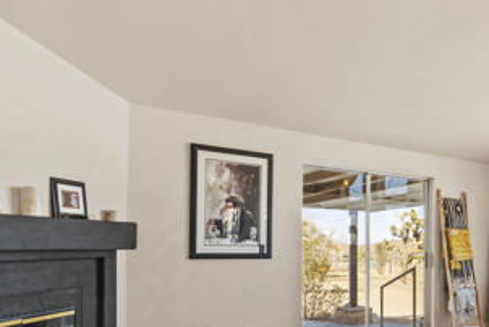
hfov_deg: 43.4
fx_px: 504
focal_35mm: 37
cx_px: 502
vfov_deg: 35.2
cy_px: 244
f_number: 6.3
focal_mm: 17.5
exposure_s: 1/8
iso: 400
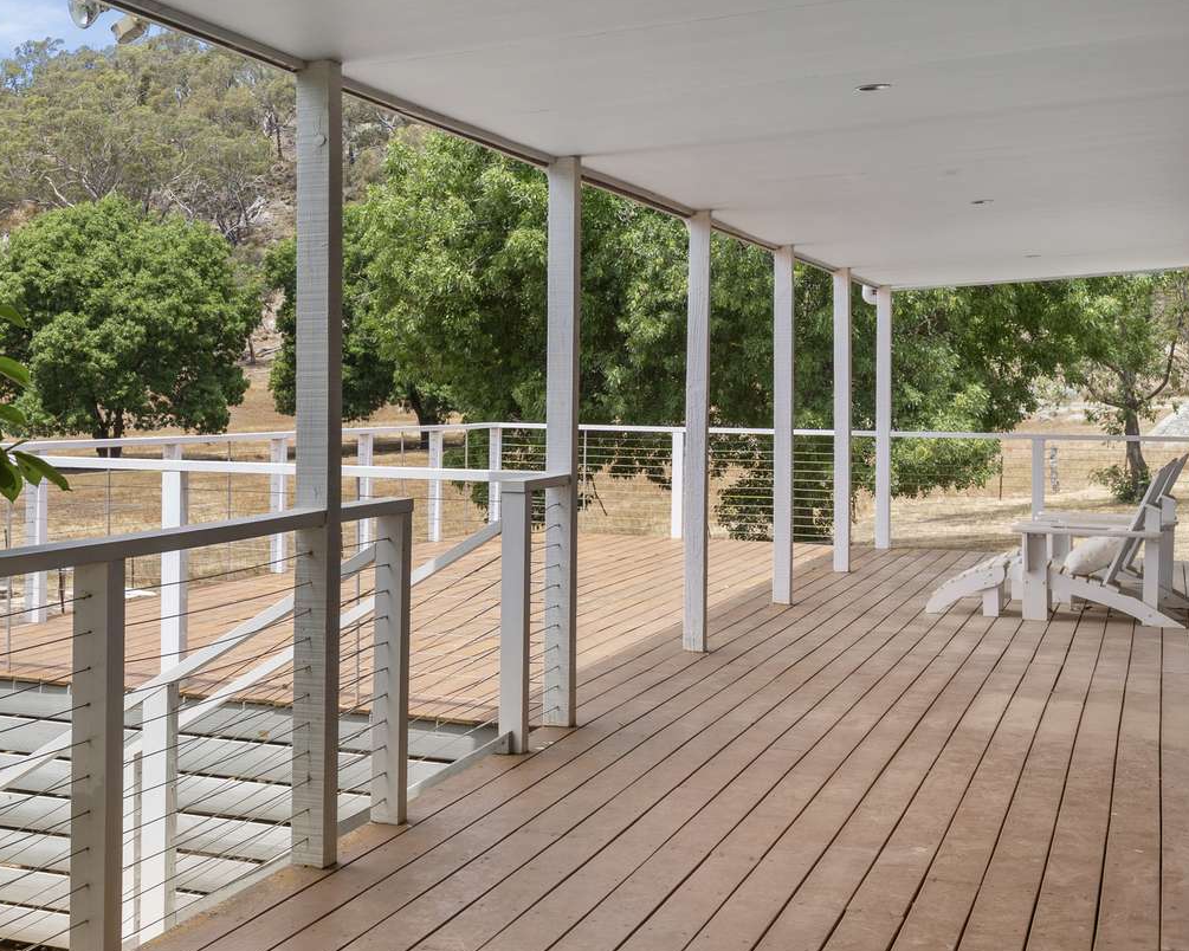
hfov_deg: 33.1
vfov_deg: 28.6
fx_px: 1861
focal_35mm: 53
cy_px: 409
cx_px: 66
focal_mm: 29.5
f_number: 9
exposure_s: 1/250
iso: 200
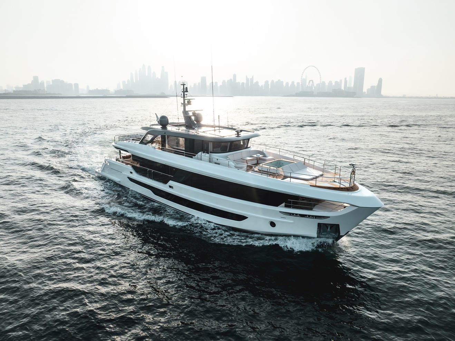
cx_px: 228
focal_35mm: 24
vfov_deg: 56.8
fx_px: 315
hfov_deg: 71.6
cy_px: 170
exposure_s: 1/400
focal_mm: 12.29
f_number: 2.8
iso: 100
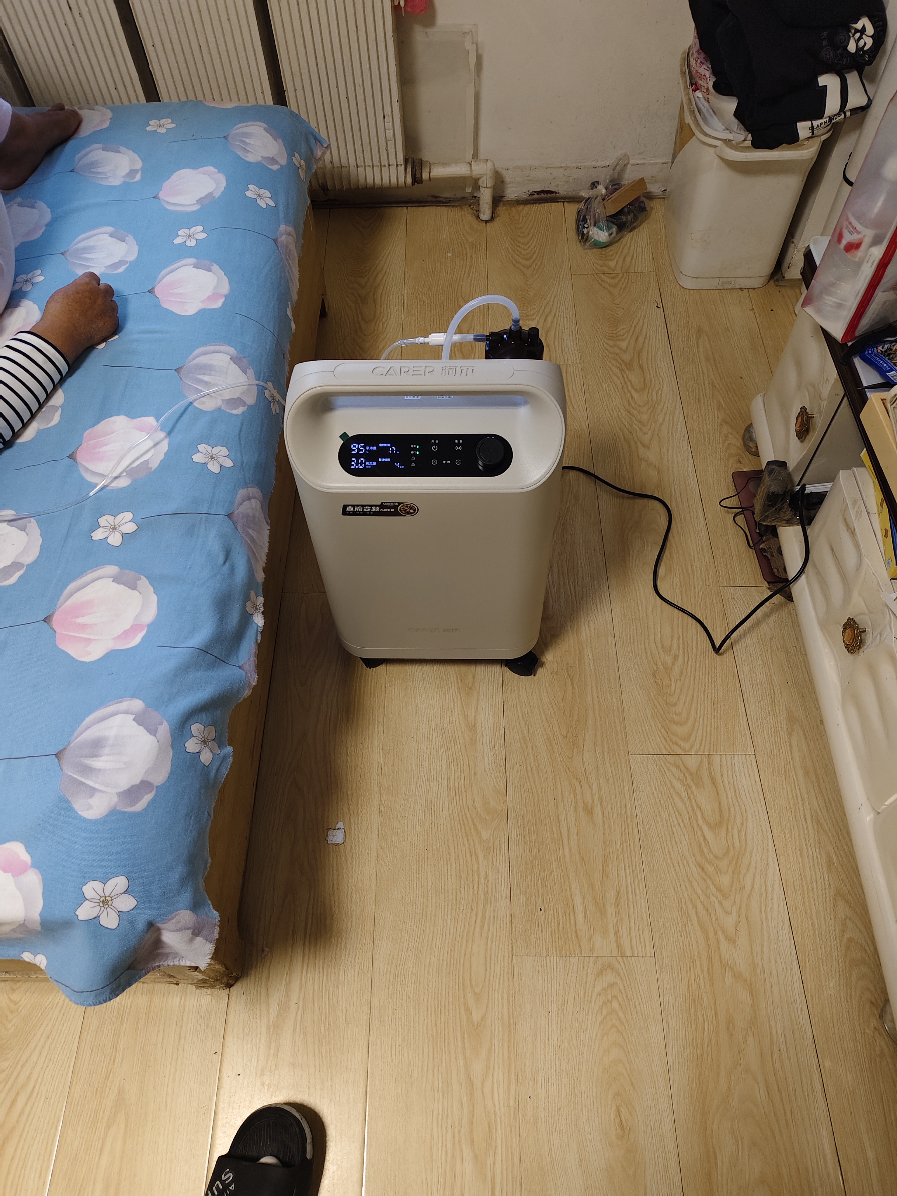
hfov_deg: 58.9
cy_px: 598
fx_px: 795
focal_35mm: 23
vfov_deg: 73.9
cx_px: 448
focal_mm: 5.56
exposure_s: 1/50
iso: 956
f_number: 1.88
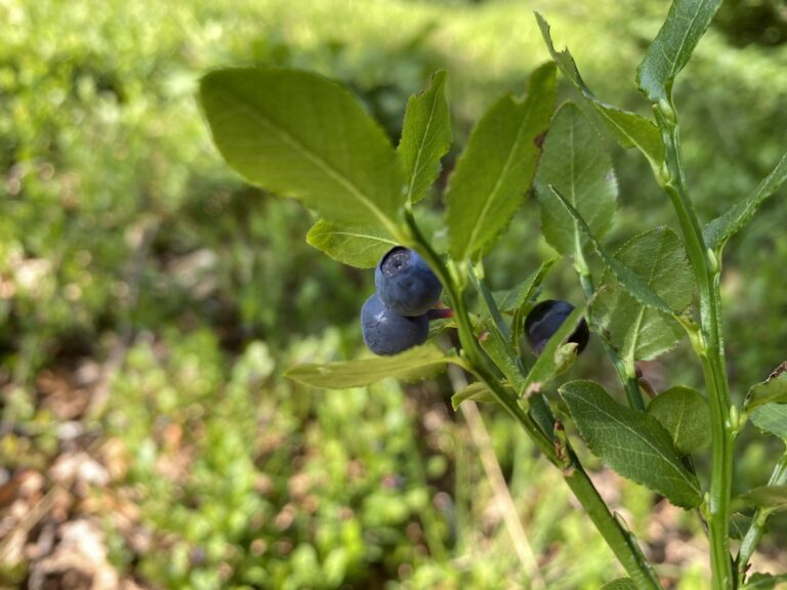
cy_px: 295
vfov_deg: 53.1
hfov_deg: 67.3
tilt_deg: -30.3
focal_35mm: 26
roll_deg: +3.8
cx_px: 394
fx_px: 591
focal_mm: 4.25
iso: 32
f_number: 1.8
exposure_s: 1/258
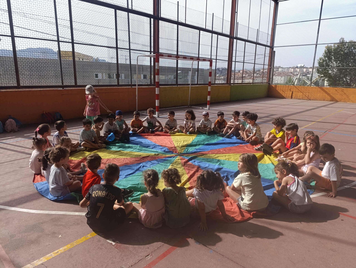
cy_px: 134
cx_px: 178
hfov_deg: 73.8
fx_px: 237
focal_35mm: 23
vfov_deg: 59.0
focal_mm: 6.14
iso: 50
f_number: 1.6
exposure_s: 1/329
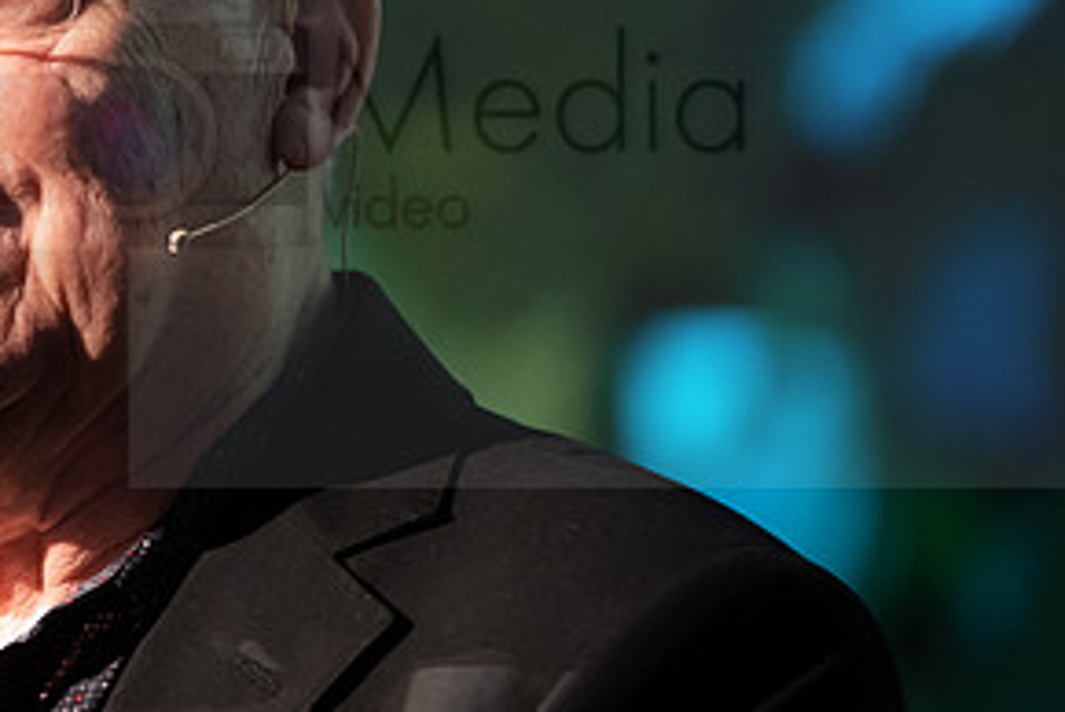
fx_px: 25319
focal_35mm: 855
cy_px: 81
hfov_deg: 2.4
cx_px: 58
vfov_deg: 1.6
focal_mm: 400
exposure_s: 1/100
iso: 6400
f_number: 5.6
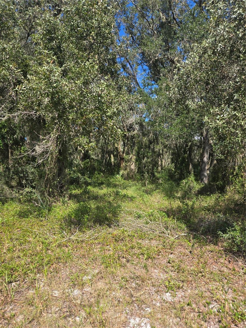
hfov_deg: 58.9
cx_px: 123
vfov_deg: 73.9
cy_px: 164
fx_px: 218
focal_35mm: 23
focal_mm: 5.4
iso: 25
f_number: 1.8
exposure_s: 1/1067
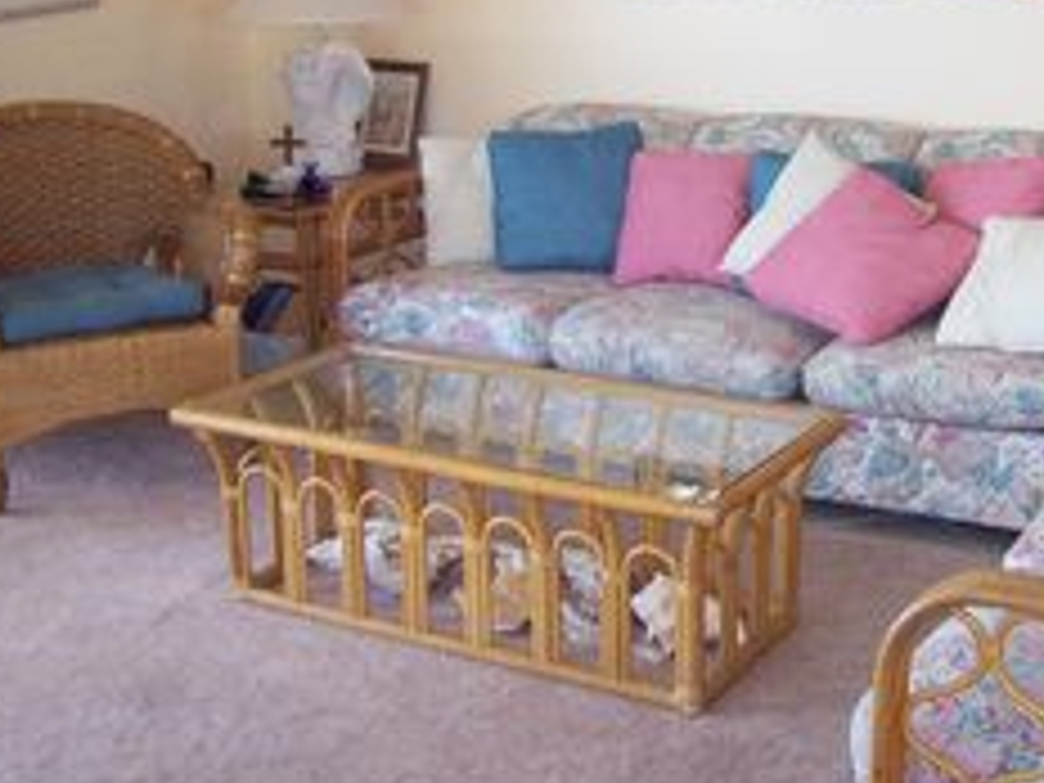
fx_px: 1719
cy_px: 202
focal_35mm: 57
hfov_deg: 33.7
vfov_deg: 25.4
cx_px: 616
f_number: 2.7
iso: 140
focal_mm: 6
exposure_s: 1/64
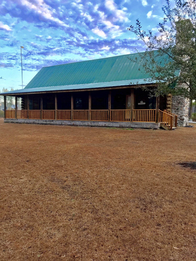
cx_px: 98
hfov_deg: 49.7
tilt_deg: -2.3
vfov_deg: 63.4
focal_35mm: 28
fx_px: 211
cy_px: 130
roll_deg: -0.5
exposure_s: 1/120
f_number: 1.8
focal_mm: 3.99
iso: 25
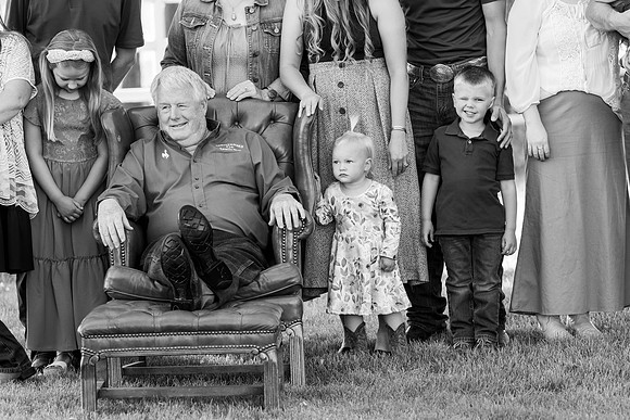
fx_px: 3501
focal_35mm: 200
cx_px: 315
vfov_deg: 6.9
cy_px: 210
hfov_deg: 10.3
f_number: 5.6
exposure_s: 1/160
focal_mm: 200
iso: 800
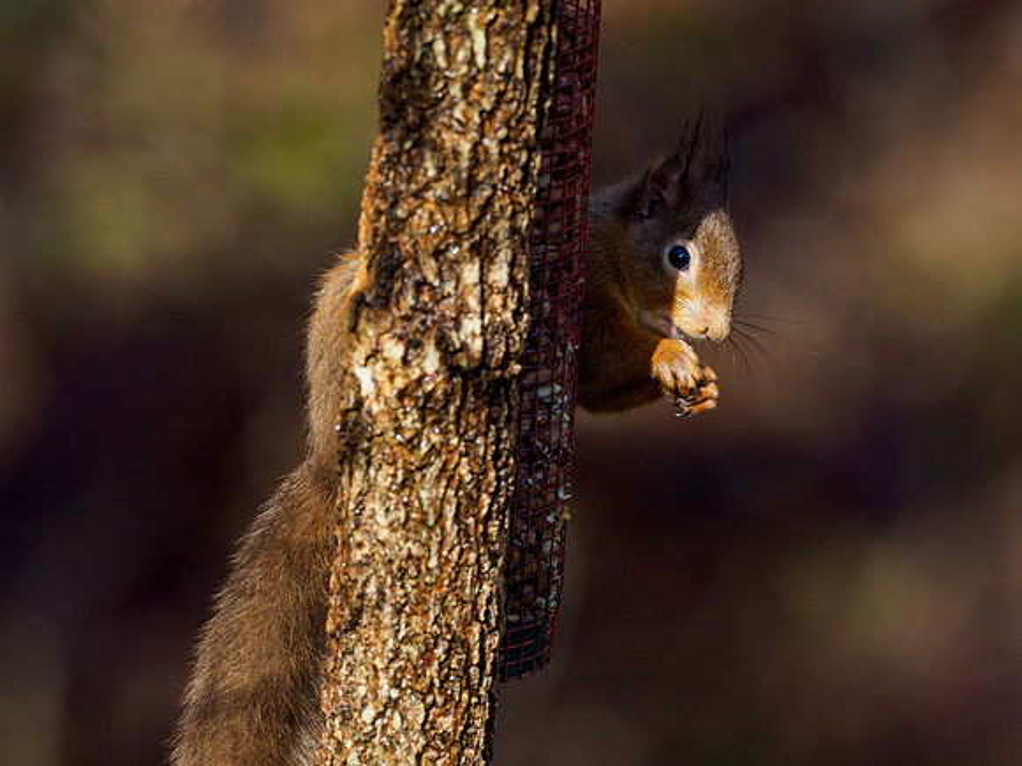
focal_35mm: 662
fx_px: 19554
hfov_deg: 3.0
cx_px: 523
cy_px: 344
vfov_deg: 2.2
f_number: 4.5
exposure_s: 1/640
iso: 400
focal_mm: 300
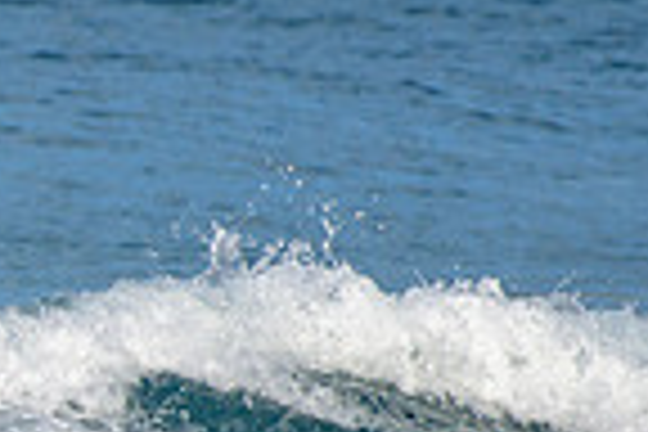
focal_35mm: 2474
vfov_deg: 0.6
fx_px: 44529
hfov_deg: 0.8
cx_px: -423
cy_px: 397
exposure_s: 1/2000
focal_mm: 500
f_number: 5.6
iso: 180
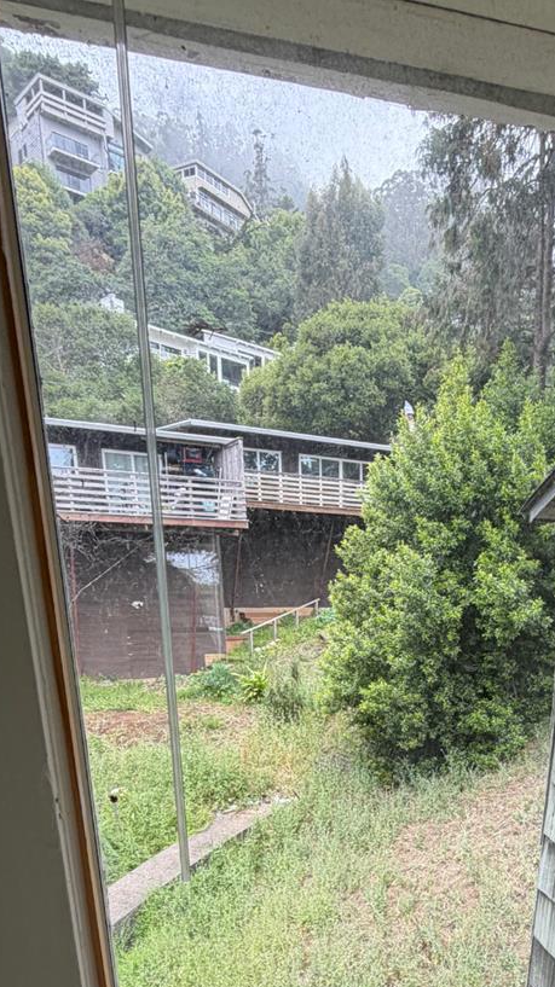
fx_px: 733
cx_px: 392
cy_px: 827
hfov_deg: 40.7
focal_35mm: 28
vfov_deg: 60.8
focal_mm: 2.22
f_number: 2.2
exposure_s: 1/127
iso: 40
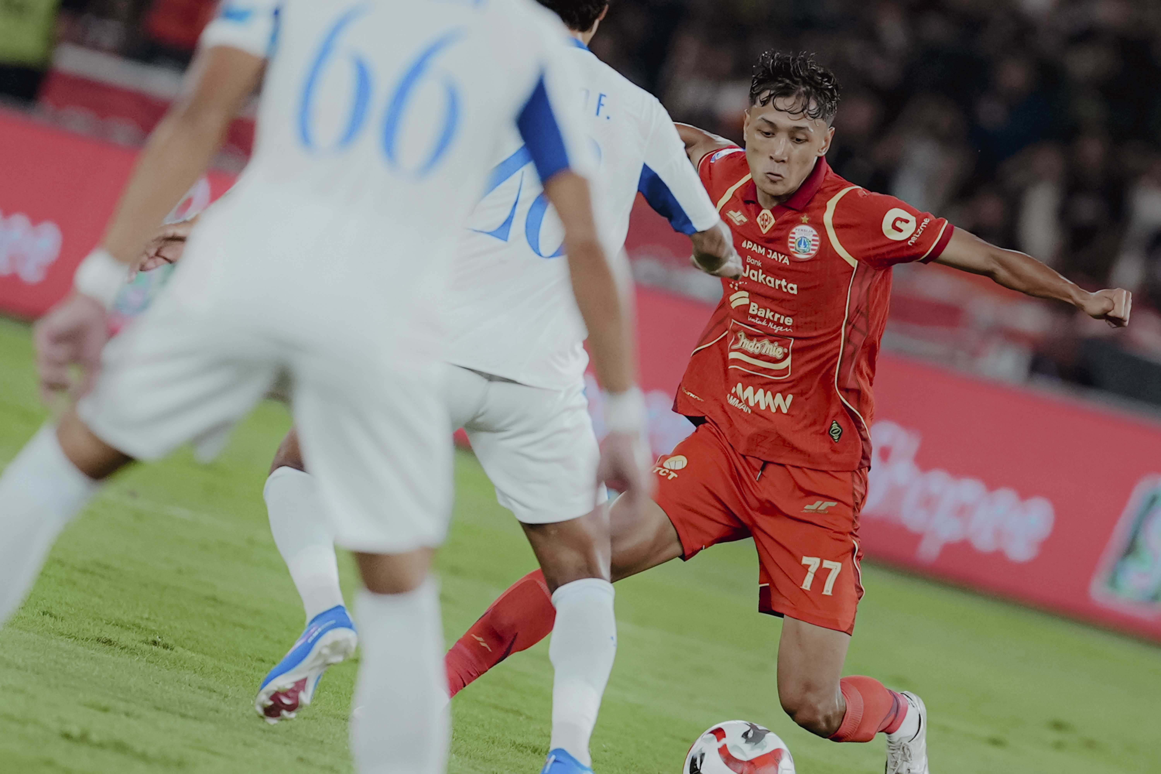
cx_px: 580
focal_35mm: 300
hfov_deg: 6.9
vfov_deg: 4.6
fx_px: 9674
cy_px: 387
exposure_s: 1/1600
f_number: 2.8
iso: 2000
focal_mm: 300
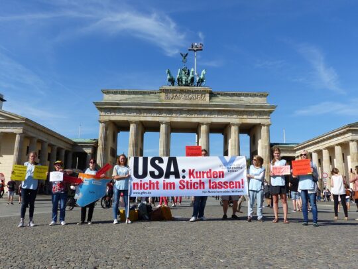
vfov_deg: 49.7
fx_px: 290
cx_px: 179
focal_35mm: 28
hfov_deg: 63.4
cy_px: 134
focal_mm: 5.1
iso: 100
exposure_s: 1/800
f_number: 4
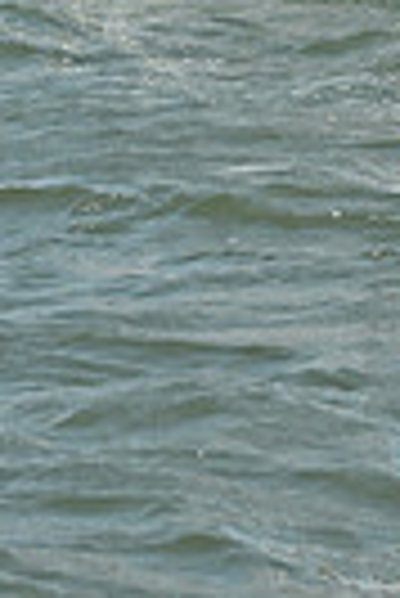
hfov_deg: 4.5
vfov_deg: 6.5
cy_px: -625
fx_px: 5070
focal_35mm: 305
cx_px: 187
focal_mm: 70
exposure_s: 1/1250
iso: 320
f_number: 7.1
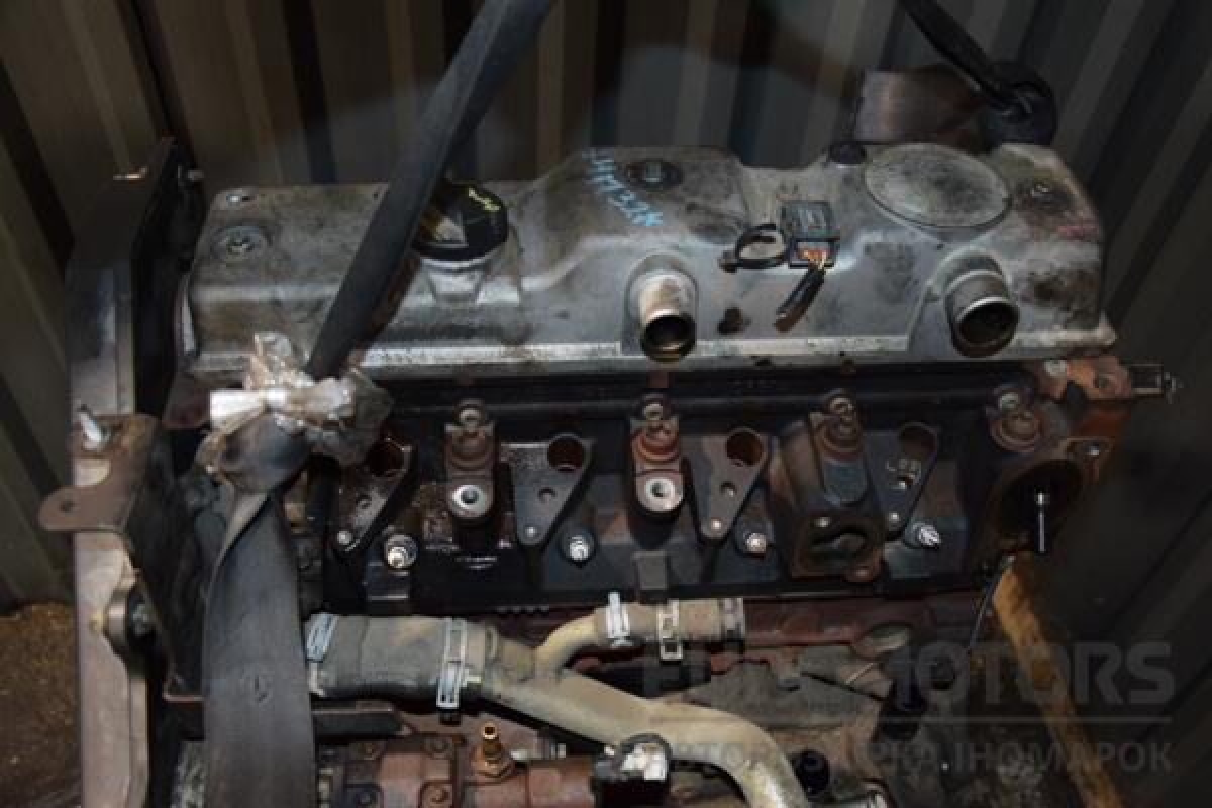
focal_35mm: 33
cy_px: 404
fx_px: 1111
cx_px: 606
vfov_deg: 40.0
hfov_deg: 57.2
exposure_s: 1/60
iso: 800
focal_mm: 22
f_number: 5
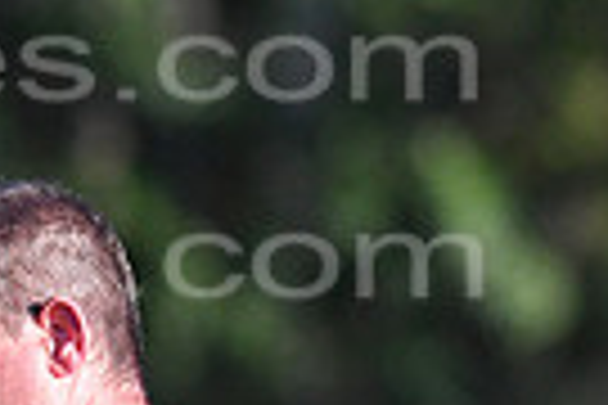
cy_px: 758
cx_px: -522
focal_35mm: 1932
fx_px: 32627
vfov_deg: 0.7
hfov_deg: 1.1
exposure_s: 1/8000
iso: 1600
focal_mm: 300
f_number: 4.5
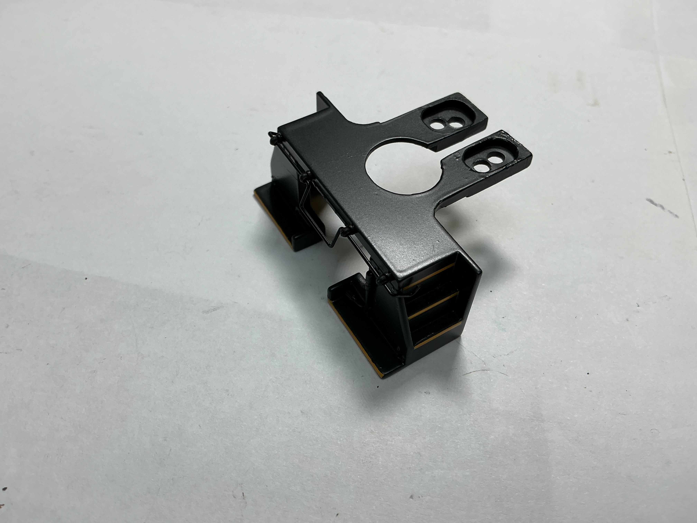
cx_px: 348
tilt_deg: -55.9
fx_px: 584
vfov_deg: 48.2
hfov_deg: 61.7
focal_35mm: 29
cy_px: 262
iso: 20
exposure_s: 1/208
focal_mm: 3
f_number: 1.8
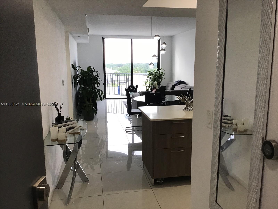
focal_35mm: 31
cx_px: 139
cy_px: 104
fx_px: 249
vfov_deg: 45.4
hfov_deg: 58.4
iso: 25
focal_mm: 3.3
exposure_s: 1/40
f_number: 2.4
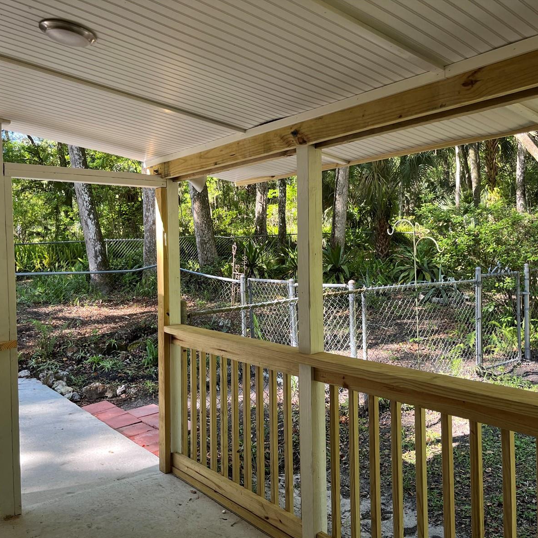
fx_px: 545
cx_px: 280
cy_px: 271
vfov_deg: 52.5
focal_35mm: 31
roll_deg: +1.0
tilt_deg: -2.3
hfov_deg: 52.5
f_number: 1.6
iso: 40
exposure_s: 1/158
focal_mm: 5.1
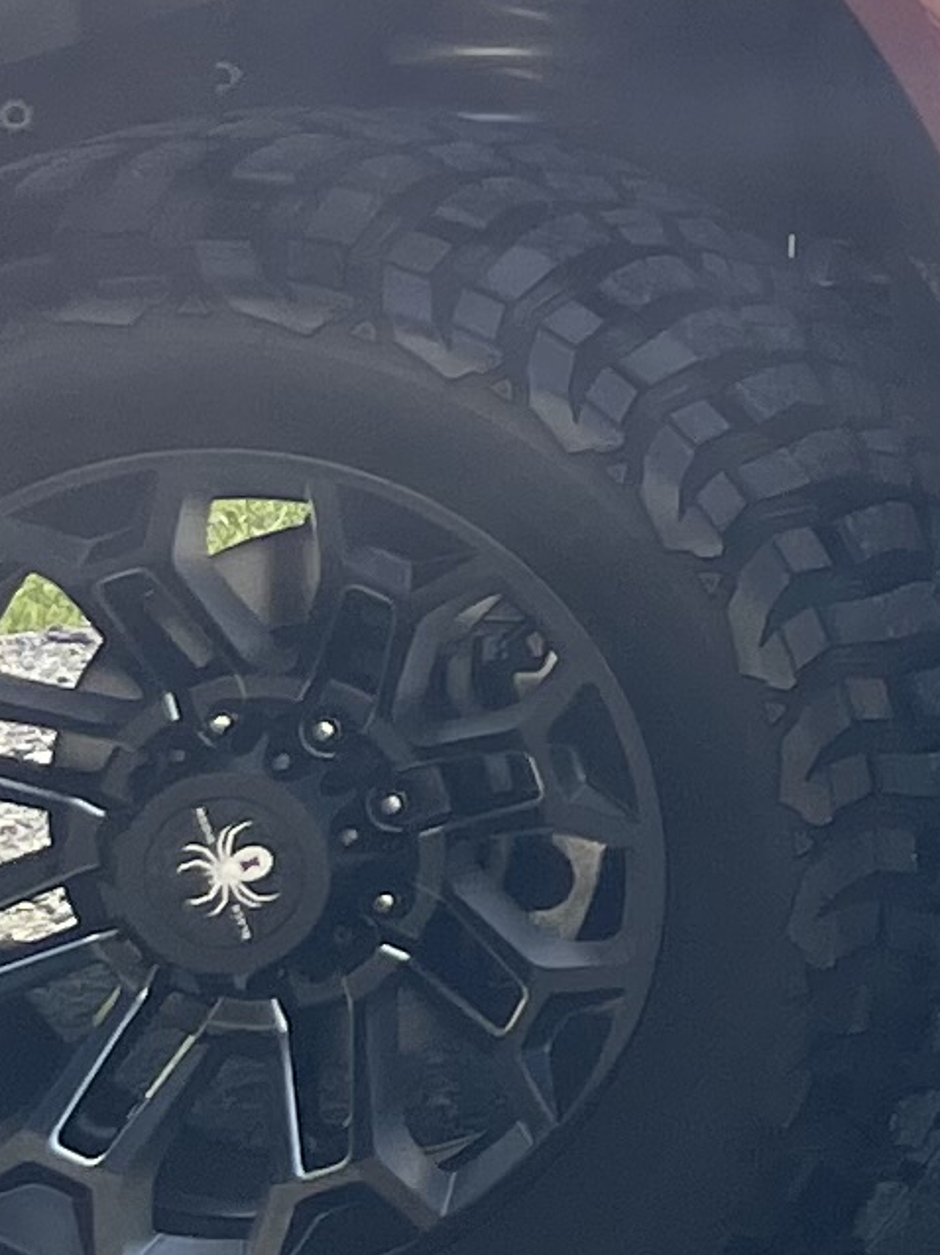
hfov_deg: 7.9
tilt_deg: -3.6
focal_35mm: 158
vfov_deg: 12.2
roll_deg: -6.2
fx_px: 5724
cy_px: -350
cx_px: 2975
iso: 32
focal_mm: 5.1
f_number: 1.6
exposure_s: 1/4202
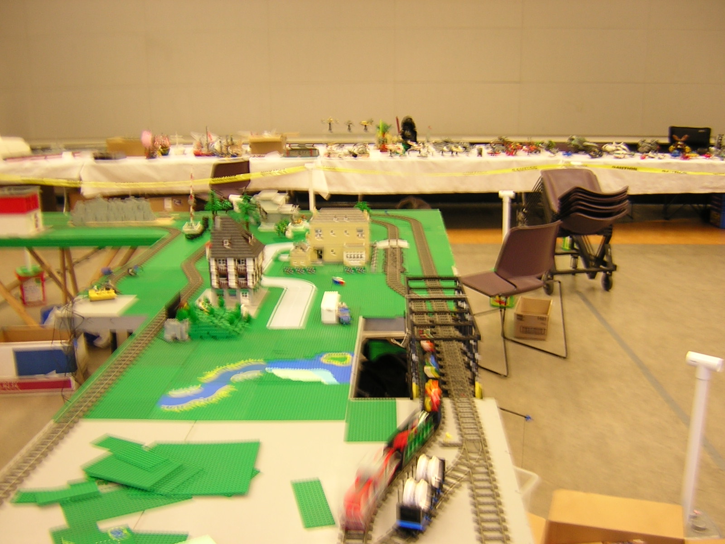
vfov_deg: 39.7
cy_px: 272
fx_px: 754
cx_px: 362
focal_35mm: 36
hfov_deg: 51.4
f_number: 2.6
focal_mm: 4.7
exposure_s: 1/6.4
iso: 100
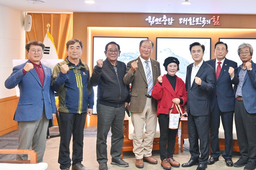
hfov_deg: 40.0
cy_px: 54
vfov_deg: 27.8
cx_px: 191
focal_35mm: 48
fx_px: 341
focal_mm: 32
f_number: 4.5
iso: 2500
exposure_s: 1/200
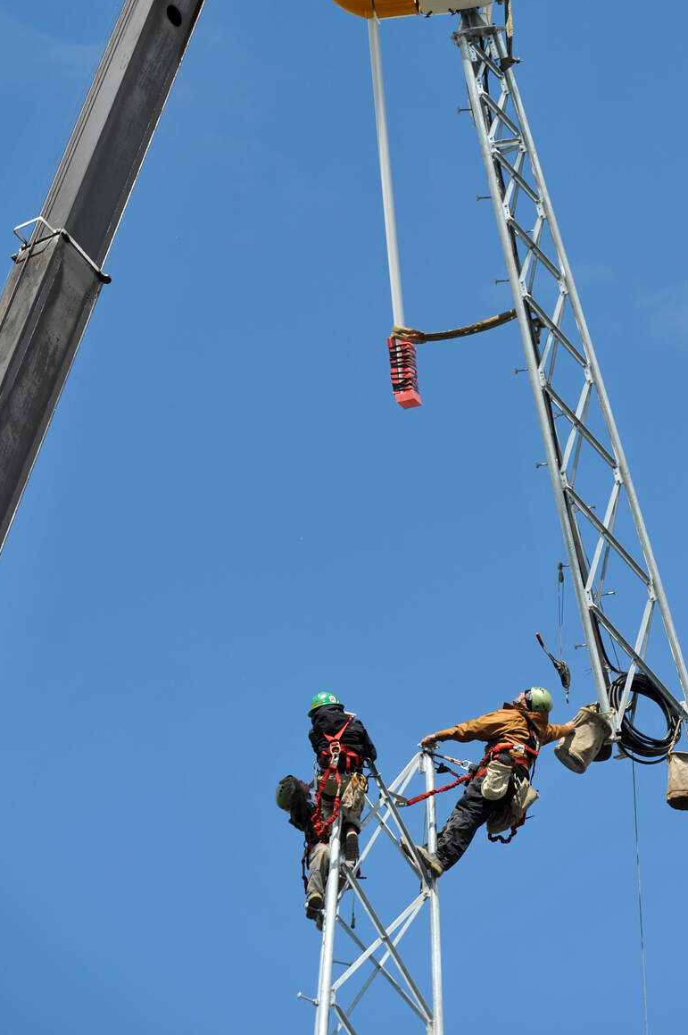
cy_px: 313
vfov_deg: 9.8
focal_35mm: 210
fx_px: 6029
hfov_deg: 6.5
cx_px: 468
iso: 200
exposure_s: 1/1250
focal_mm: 135
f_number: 5.6
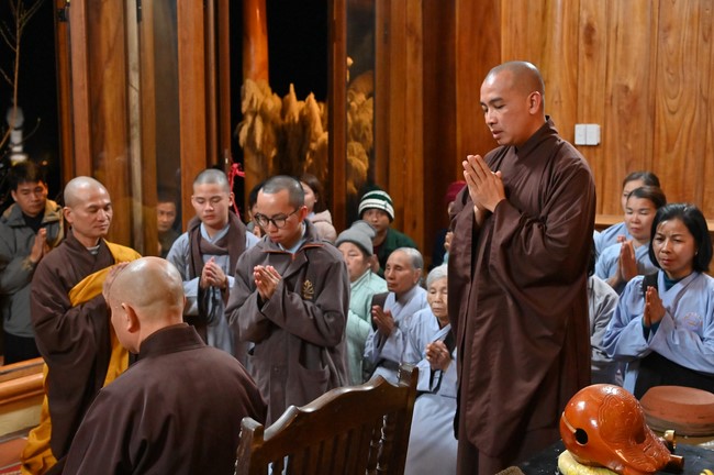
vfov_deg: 28.0
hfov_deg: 41.2
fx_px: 951
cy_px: 238
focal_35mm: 48
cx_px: 357
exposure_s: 1/125
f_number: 5
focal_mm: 48
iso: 6400
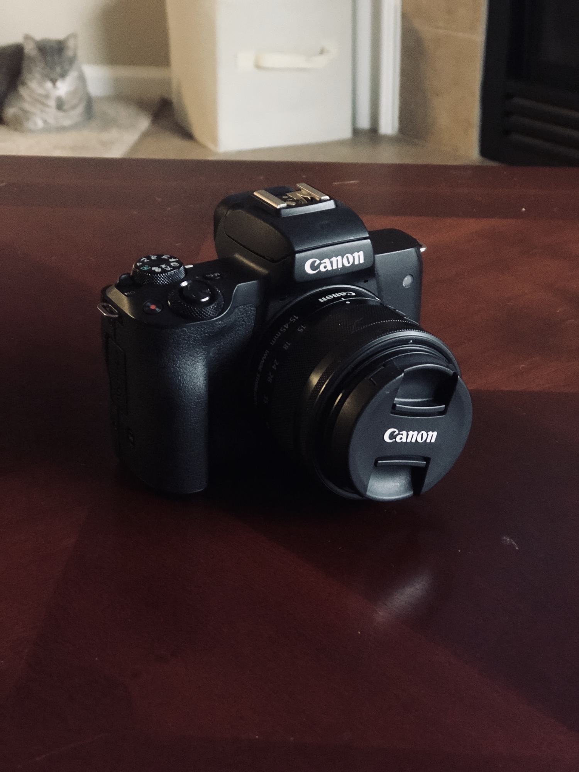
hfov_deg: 25.7
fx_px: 1271
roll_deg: +1.0
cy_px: 386
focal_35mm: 57
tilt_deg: -26.6
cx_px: 290
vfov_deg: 33.8
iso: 1250
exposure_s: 1/30
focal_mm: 6.6
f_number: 2.8
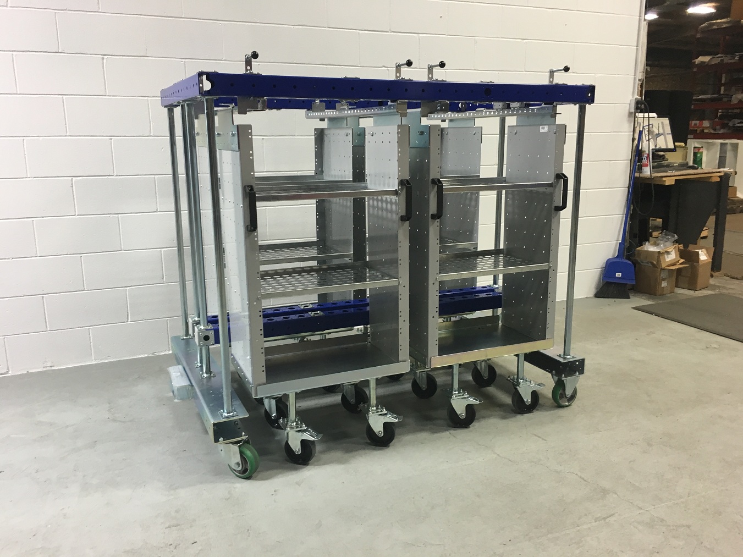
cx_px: 372
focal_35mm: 29
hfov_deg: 61.7
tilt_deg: -10.7
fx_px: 622
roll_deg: -0.6
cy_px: 278
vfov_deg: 48.2
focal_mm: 4.15
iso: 64
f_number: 2.2
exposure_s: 1/30
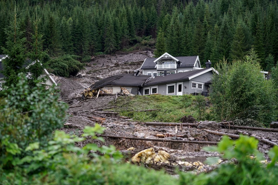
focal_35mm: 85
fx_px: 656
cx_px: 139
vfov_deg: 16.1
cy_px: 92
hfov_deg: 23.9
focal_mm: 85
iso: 100
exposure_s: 1/320
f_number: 2
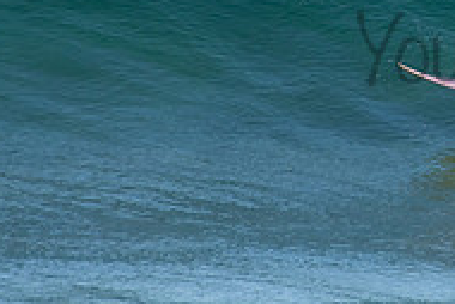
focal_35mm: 1828
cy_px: 28
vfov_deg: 0.8
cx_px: 603
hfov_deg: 1.1
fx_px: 23121
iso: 320
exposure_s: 1/1000
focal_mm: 400
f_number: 5.6
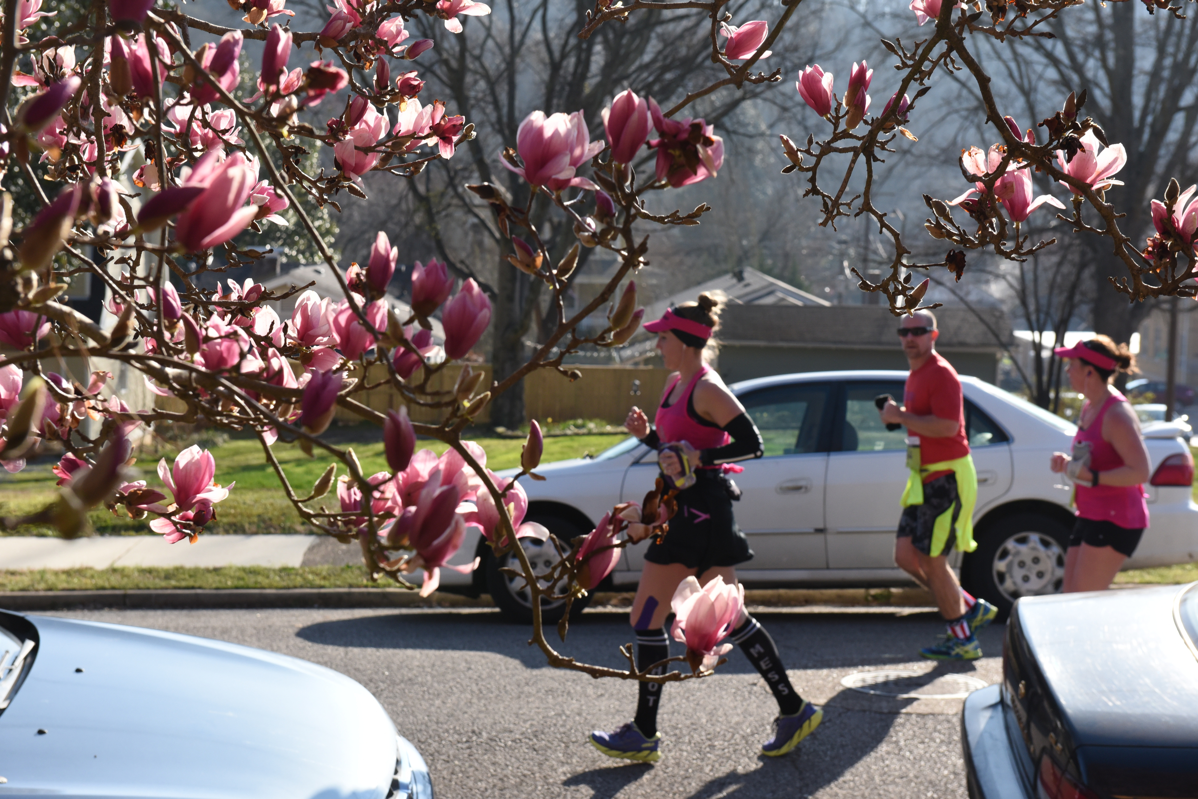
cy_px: 400
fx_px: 2330
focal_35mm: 70
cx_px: 599
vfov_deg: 19.5
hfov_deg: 28.8
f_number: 9
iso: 1250
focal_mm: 70
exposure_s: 1/1250
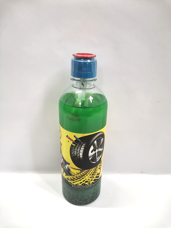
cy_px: 114
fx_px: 171
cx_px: 86
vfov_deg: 67.3
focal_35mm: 26
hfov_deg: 53.1
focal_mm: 4.75
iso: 800
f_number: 1.8
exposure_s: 1/60
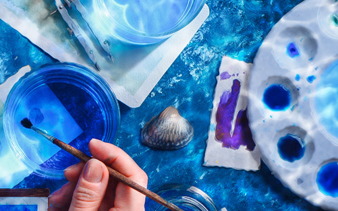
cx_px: -92
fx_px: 1437
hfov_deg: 13.0
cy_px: 266
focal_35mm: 156
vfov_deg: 8.3
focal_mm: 50
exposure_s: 1/160
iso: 125
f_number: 5.6
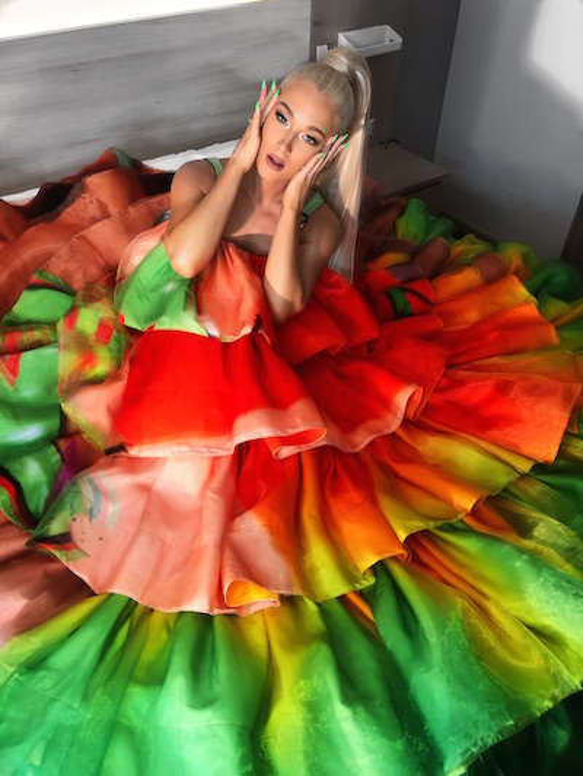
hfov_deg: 49.8
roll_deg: -0.7
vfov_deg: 63.4
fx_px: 629
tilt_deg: -41.5
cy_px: 388
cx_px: 292
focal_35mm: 28
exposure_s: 1/20
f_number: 1.8
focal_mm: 4
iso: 25
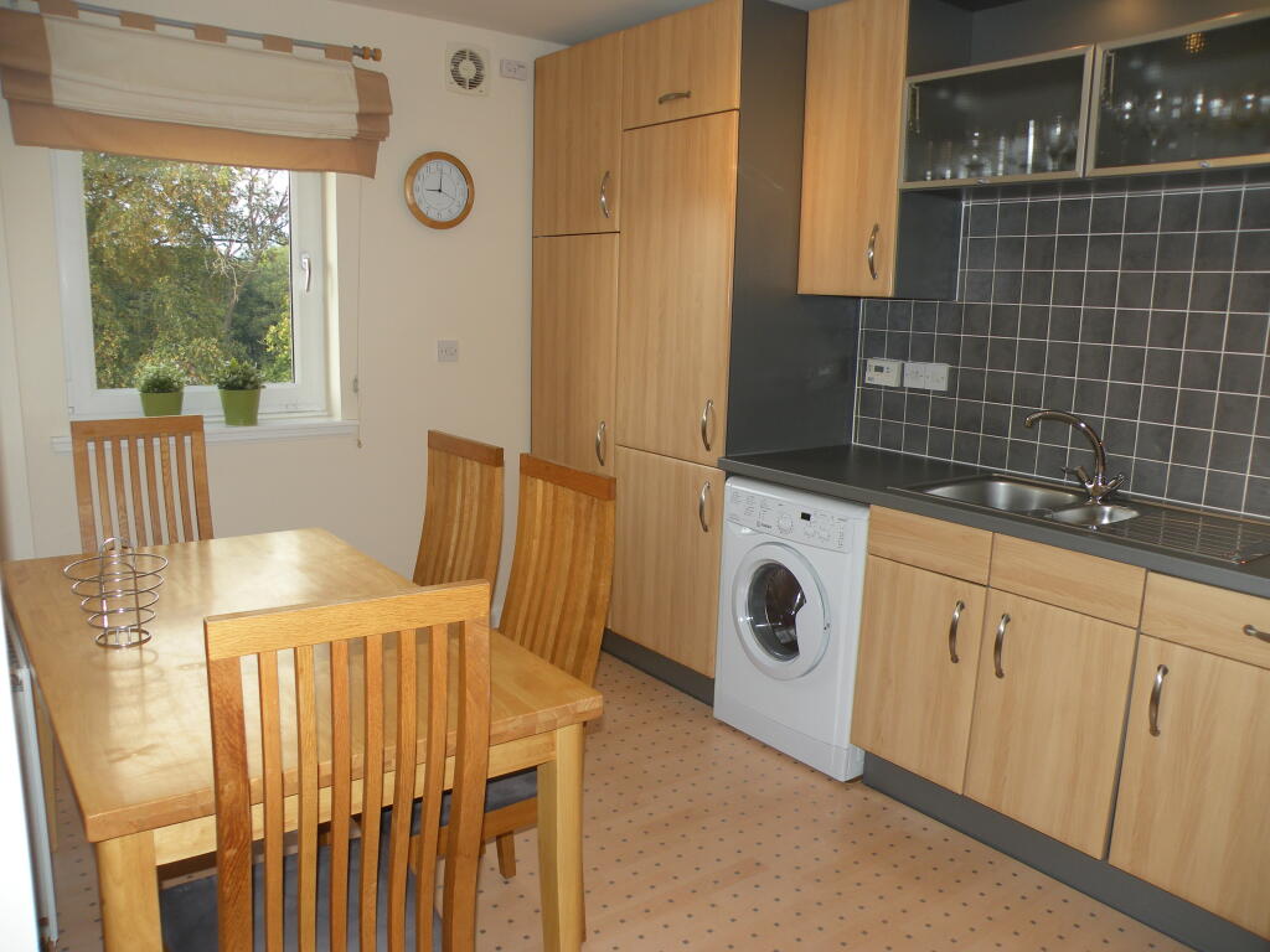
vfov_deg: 51.4
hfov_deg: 65.3
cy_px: 476
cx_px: 635
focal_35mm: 27
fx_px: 991
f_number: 2.8
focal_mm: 4.7
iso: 64
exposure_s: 1/53.6
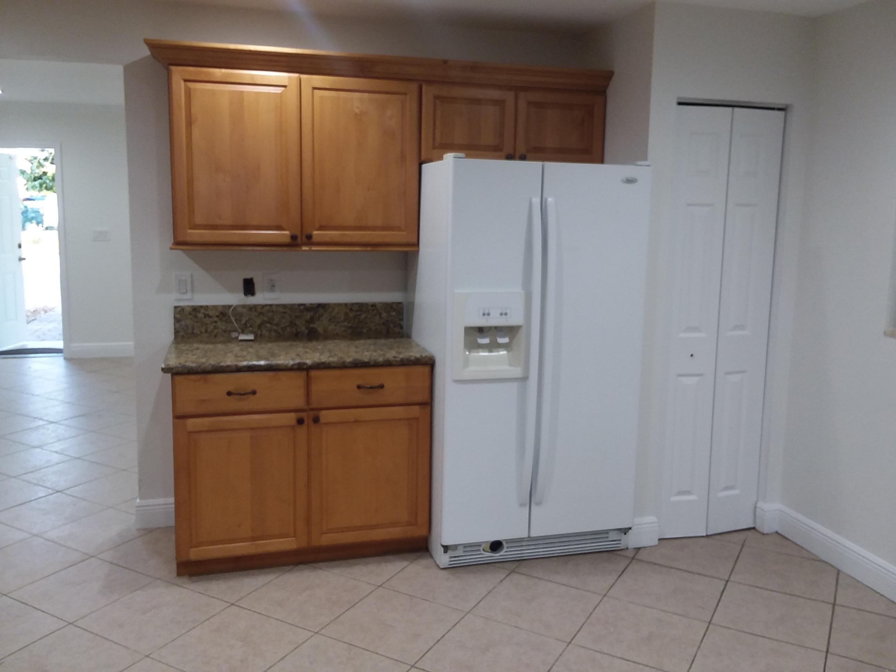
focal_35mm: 29
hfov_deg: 61.7
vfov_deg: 48.2
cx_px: 448
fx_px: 751
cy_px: 336
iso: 50
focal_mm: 2.47
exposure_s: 1/30
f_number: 1.9
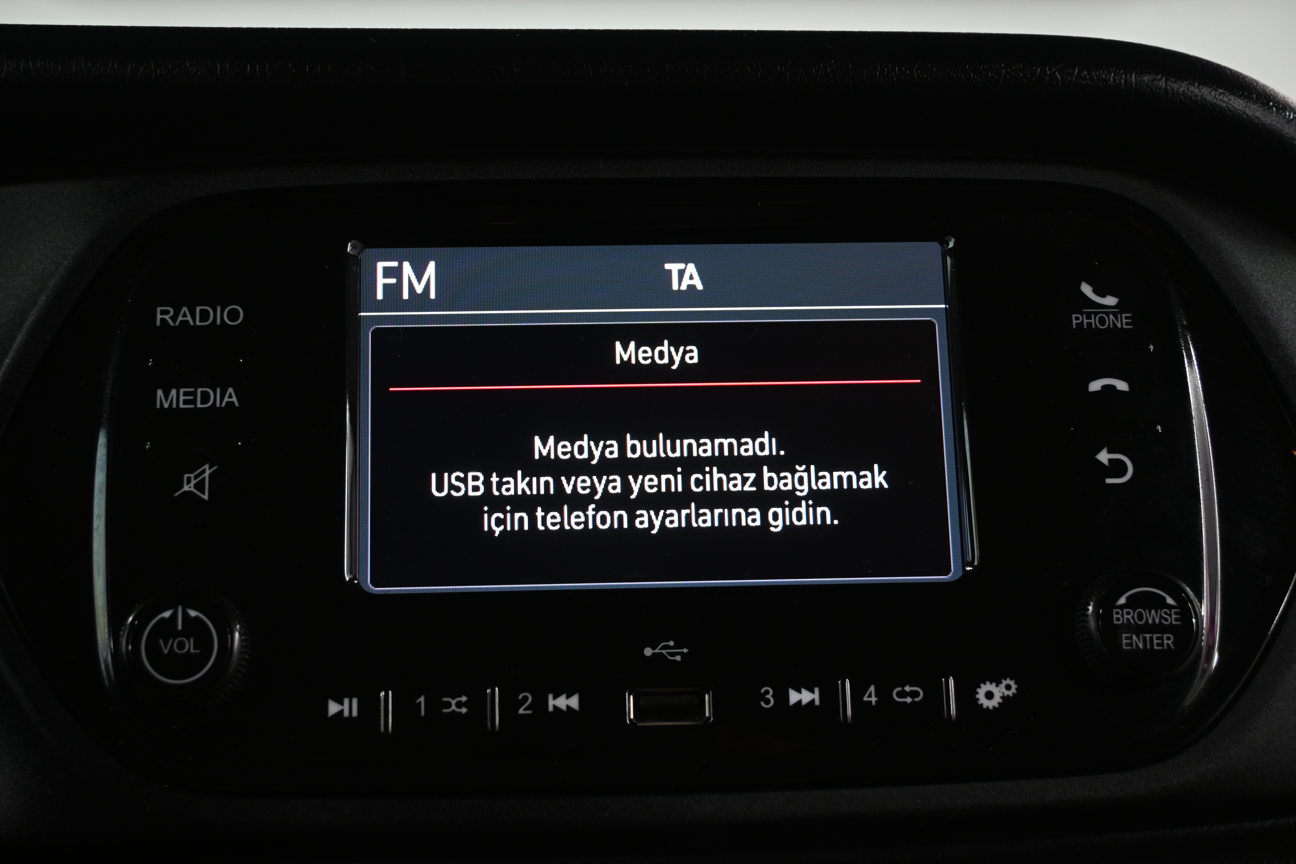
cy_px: 432
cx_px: 648
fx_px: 1755
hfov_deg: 40.5
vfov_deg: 27.7
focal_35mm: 49
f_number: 5
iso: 800
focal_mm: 32.5
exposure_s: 1/50
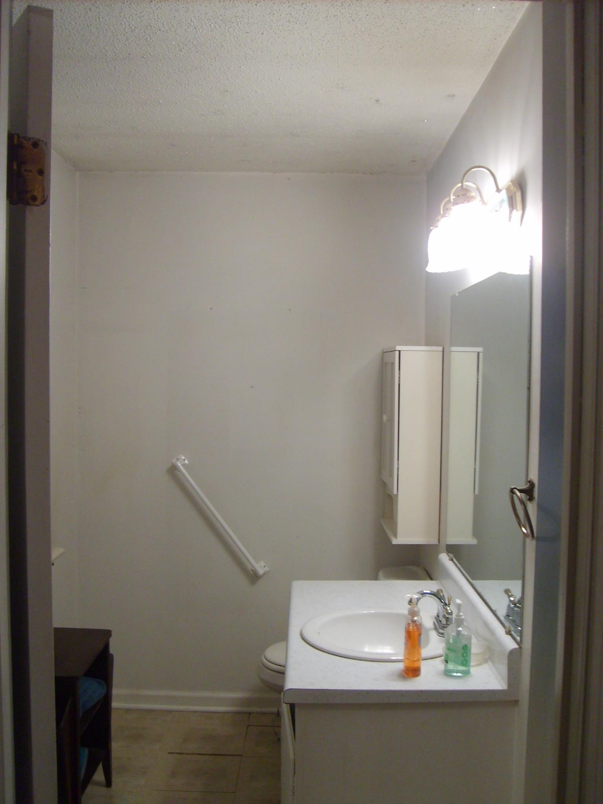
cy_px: 402
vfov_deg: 52.6
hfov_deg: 40.7
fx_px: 813
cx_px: 302
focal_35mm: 35
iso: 140
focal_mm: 5.8
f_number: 2.8
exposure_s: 1/30
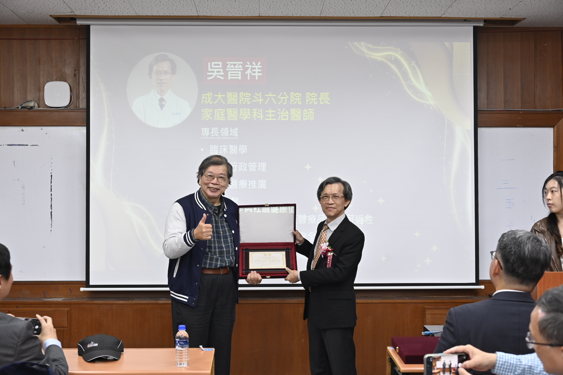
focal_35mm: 51
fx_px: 798
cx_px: 282
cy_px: 188
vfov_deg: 26.5
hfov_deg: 38.9
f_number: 5.6
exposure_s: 1/80
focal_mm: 51
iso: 1000
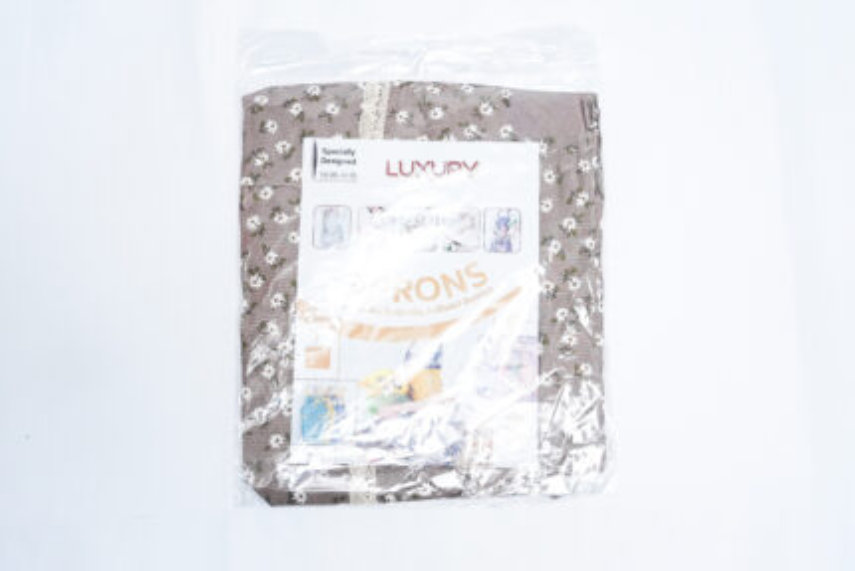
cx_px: 428
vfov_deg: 27.5
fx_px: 1164
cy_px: 286
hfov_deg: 40.3
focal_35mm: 49
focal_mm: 49
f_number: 9
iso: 3200
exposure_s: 1/200
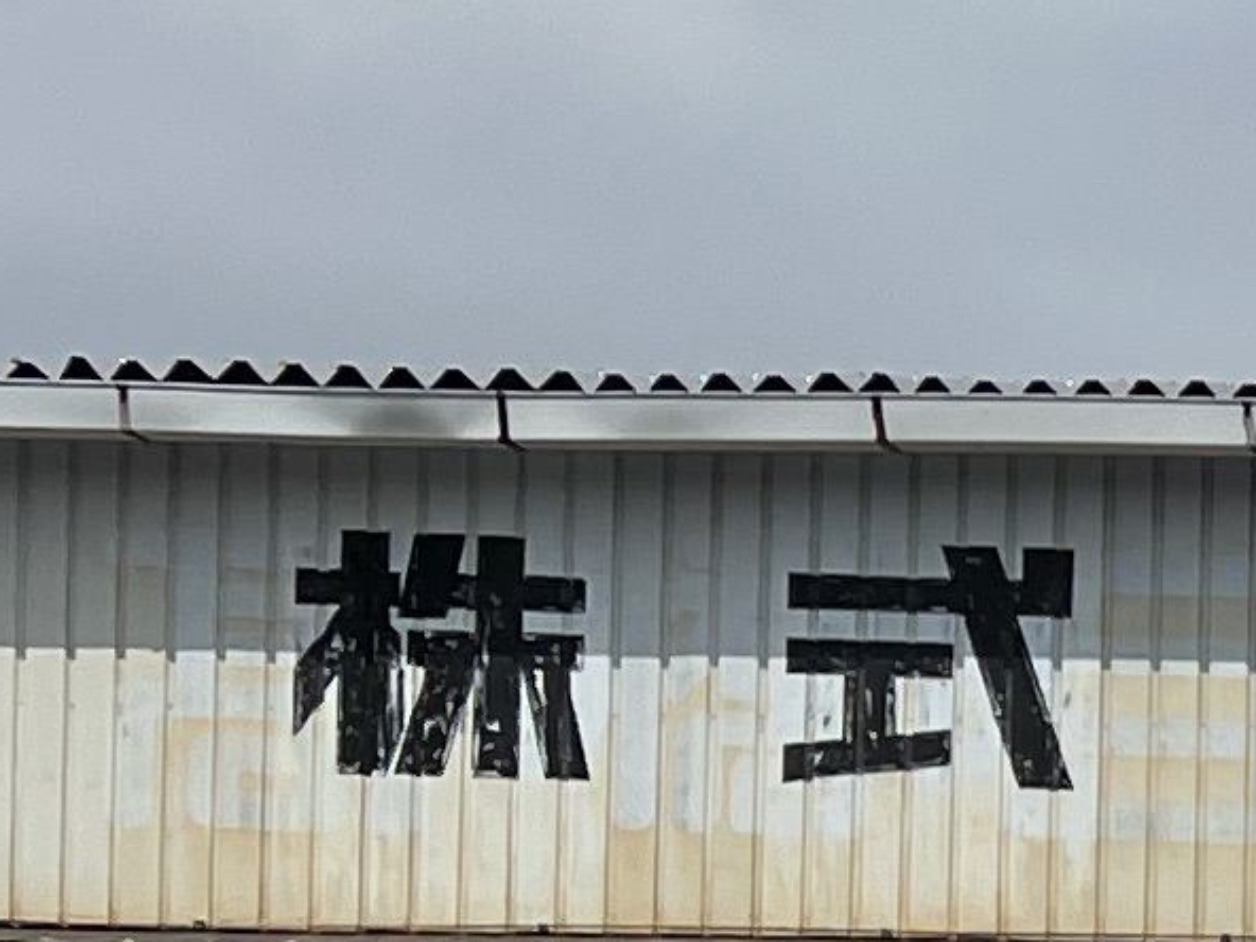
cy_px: 2120
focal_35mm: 177
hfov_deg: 9.7
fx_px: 6422
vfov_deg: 7.9
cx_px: 3161
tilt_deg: -0.3
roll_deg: -0.1
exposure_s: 1/10309
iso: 50
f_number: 1.5
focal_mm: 5.7
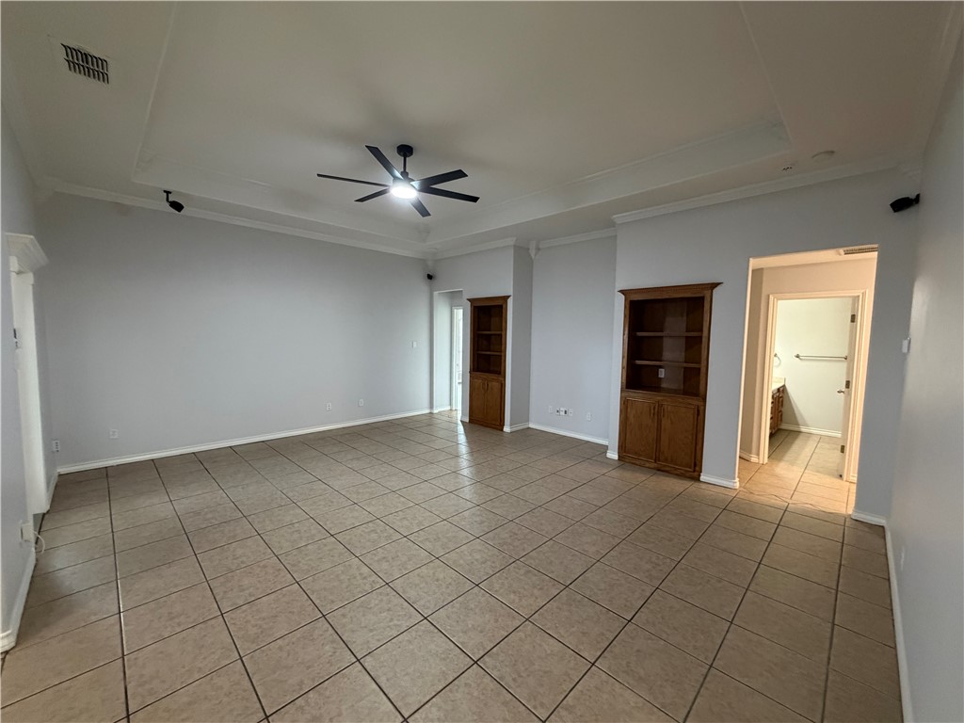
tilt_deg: -3.9
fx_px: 390
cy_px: 362
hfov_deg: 102.1
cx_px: 482
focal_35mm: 14
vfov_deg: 85.7
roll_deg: -0.4
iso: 500
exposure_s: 1/60
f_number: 2.2
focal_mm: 2.22
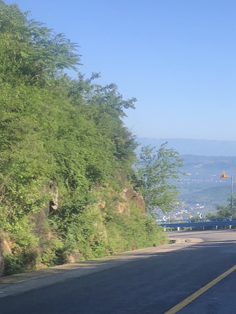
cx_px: 277
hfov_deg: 19.1
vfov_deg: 26.7
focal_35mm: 73
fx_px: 664
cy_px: 155
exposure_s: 1/1263
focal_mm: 3.99
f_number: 1.8
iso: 20
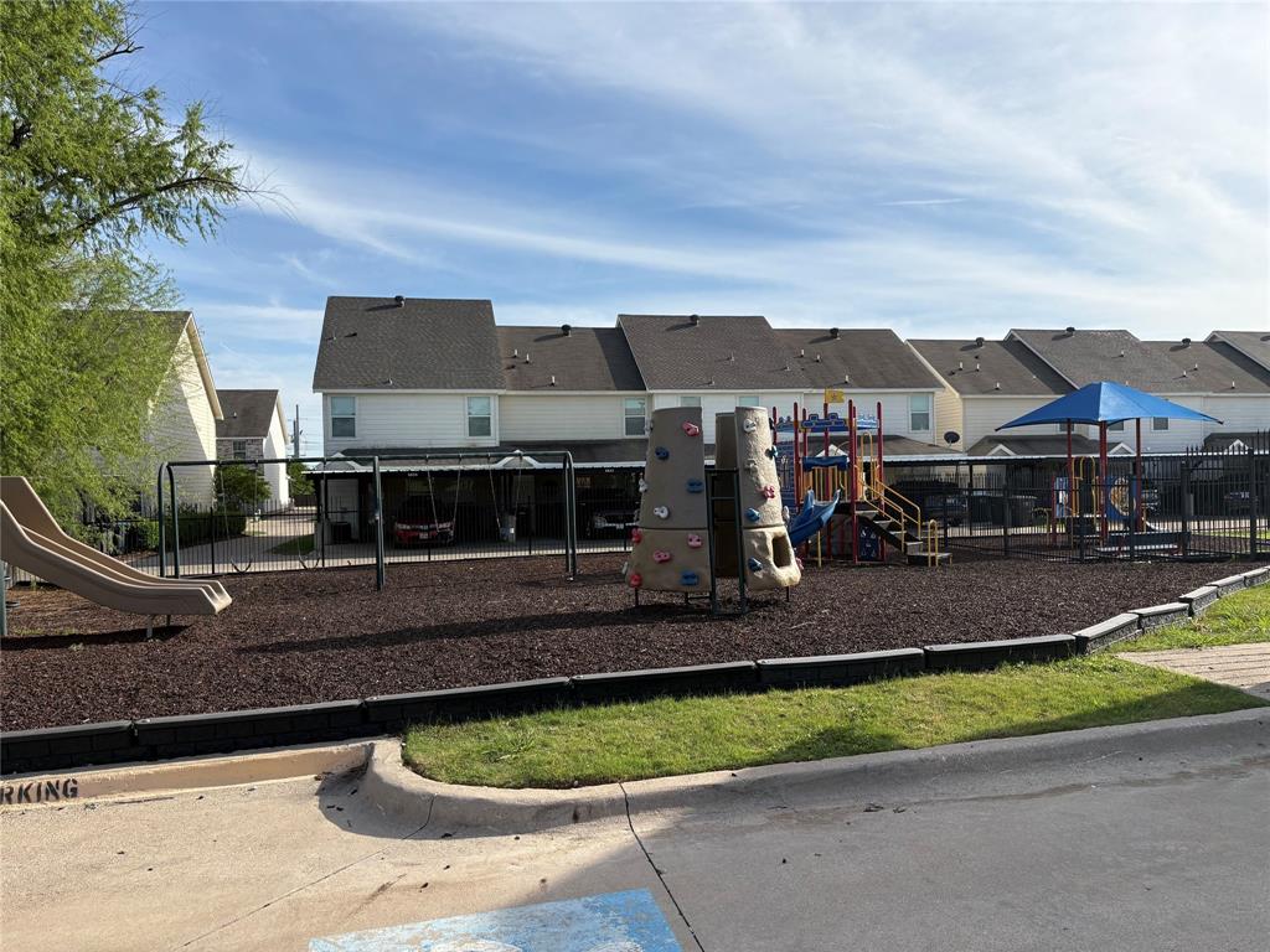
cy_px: 476
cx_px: 635
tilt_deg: -0.2
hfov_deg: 67.3
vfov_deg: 53.1
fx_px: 954
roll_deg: +1.2
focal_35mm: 26
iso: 50
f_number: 1.6
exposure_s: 1/3831
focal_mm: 5.96
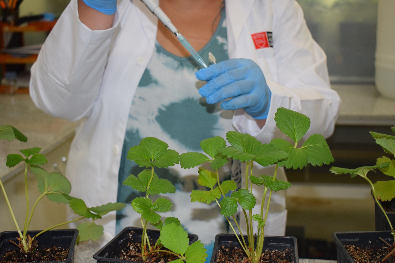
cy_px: 132
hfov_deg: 35.1
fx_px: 625
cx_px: 198
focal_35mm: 57
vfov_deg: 23.8
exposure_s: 1/100
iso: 800
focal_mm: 38
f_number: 5
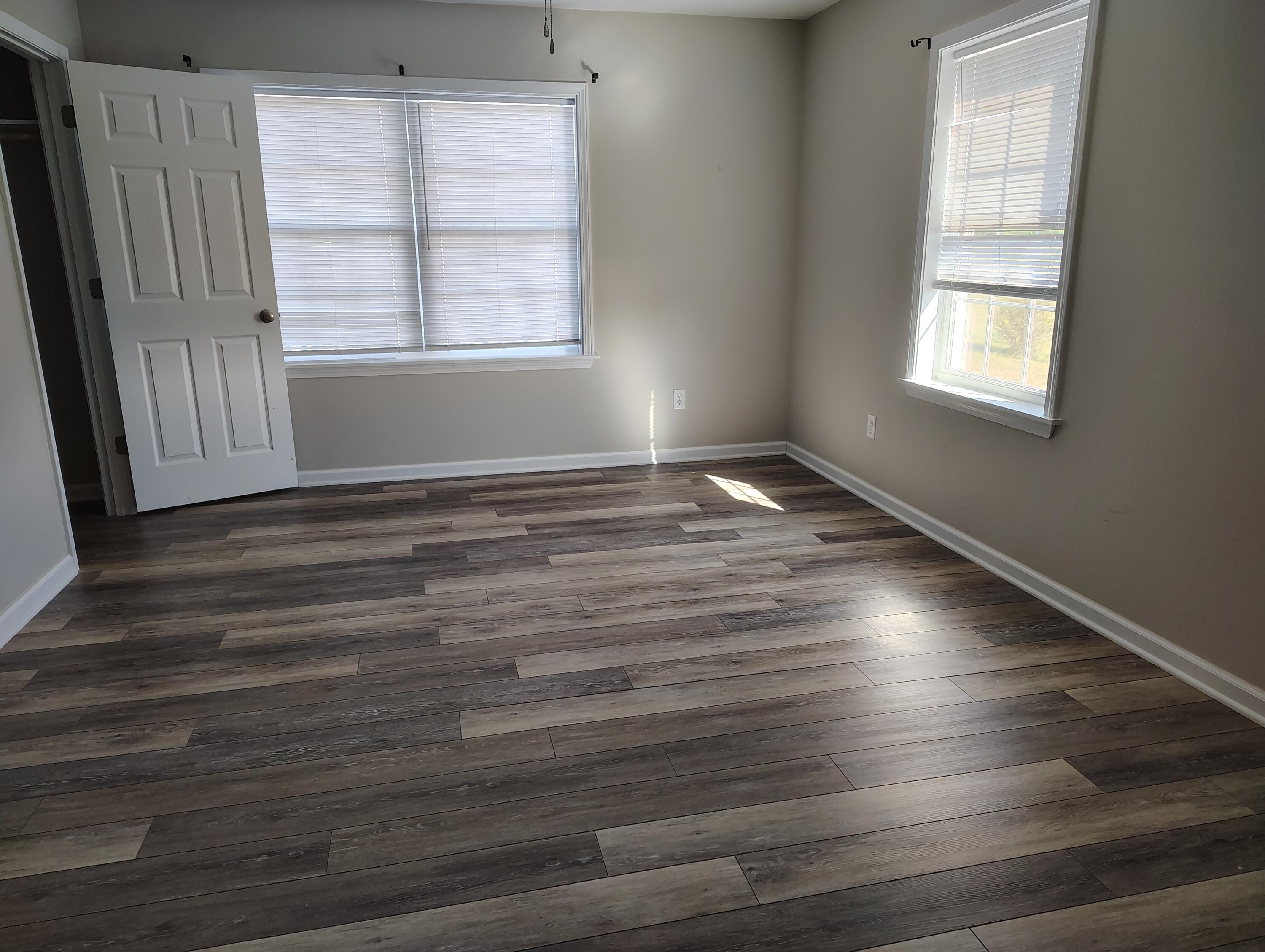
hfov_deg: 71.5
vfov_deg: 56.9
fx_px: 878
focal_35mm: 24
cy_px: 476
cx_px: 632
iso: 959
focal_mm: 5.56
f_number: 1.8
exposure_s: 1/120
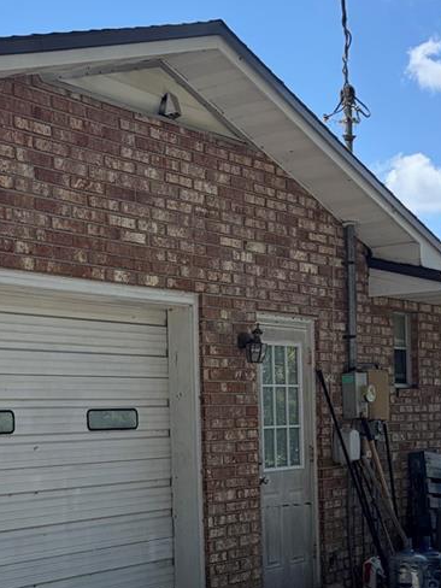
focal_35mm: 64
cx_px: 75
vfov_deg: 29.8
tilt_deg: -0.4
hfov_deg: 22.6
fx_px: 1087
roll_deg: +2.3
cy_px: 430
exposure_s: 1/1848
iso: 64
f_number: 1.6
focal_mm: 5.96
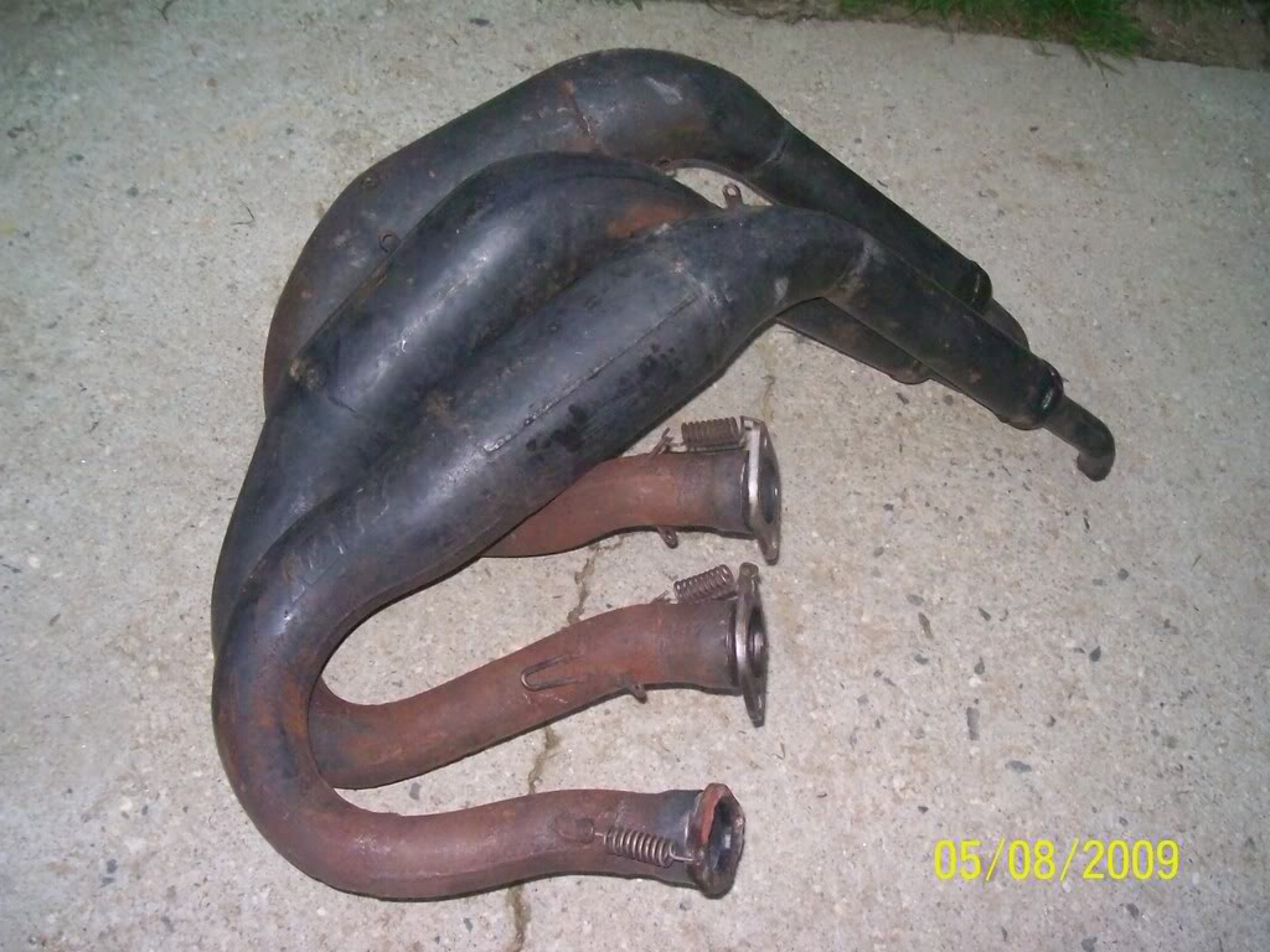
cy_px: 476
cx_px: 635
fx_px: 1321
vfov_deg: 39.7
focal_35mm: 36
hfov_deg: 51.4
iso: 160
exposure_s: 1/64
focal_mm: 6
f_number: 2.7
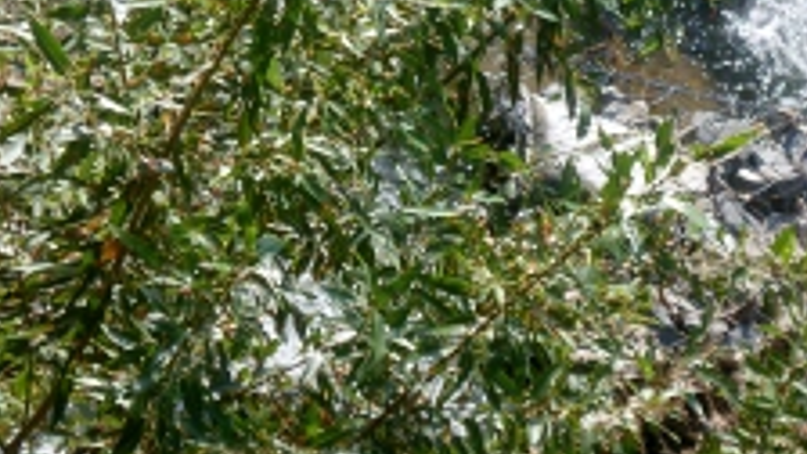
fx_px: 4472
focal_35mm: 209
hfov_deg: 10.3
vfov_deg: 5.8
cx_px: 427
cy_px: -130
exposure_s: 1/200
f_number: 4.8
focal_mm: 15.3
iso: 100
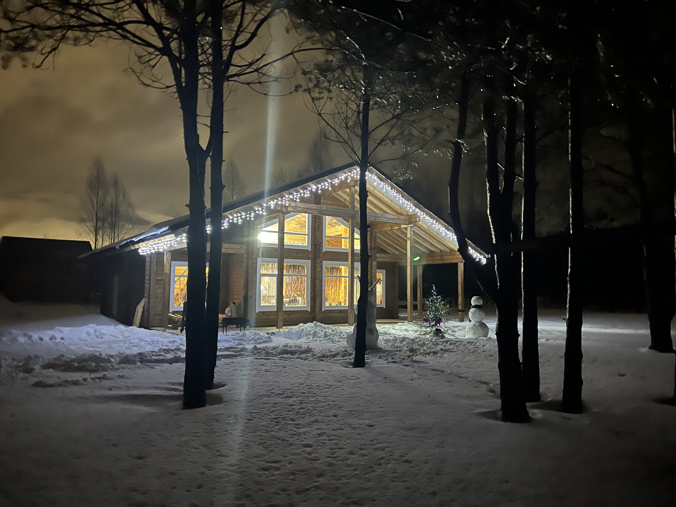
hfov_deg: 67.3
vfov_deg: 53.1
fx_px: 508
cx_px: 338
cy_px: 254
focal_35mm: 26
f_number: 1.5
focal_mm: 5.7
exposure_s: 1/9
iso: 800
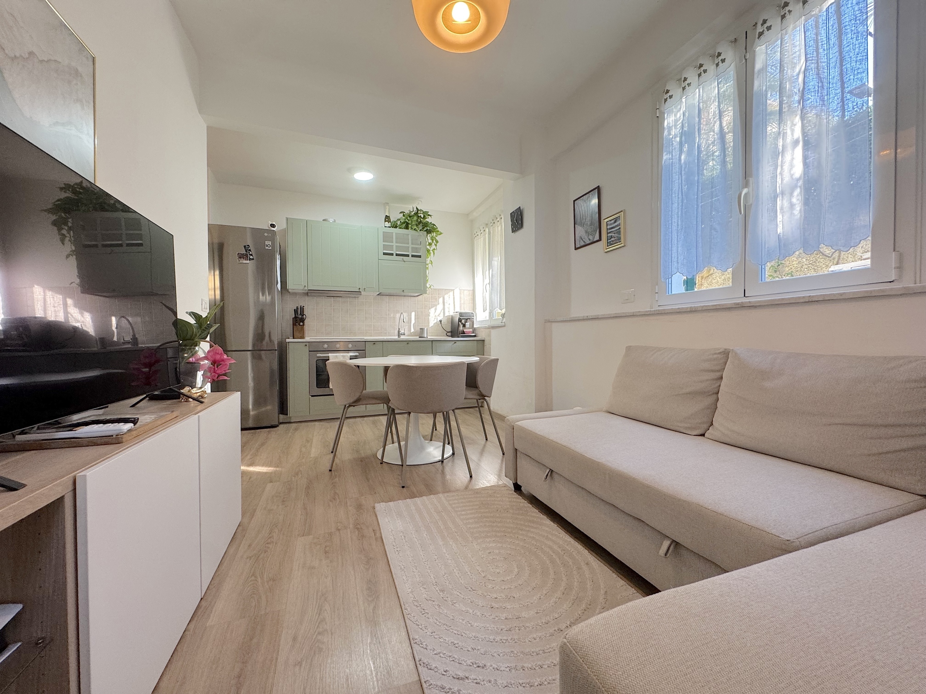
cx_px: 463
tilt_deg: -0.6
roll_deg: +0.8
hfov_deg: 102.1
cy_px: 347
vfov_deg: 85.7
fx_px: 375
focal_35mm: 14
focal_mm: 2.22
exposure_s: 1/103
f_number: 2.2
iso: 200
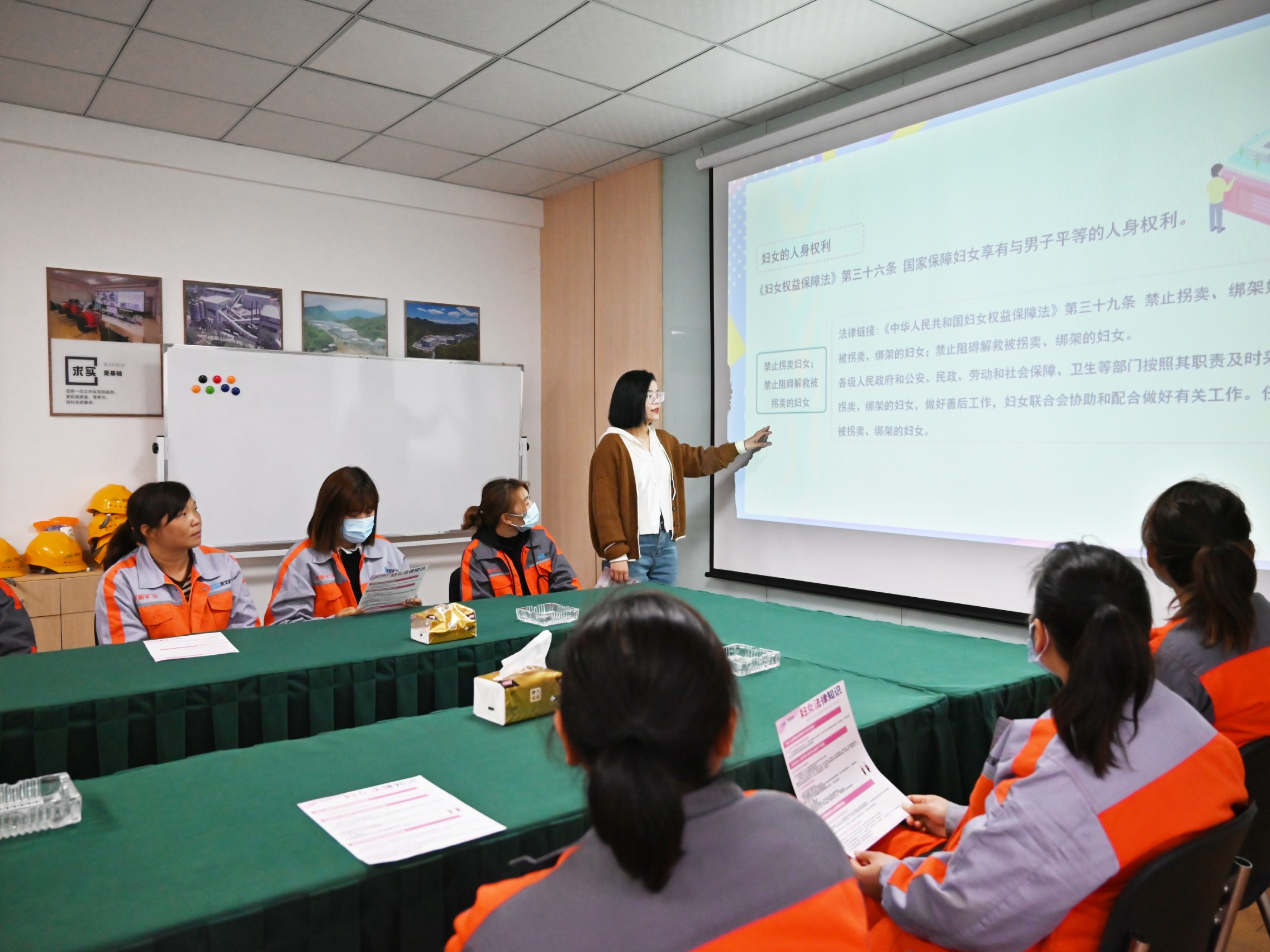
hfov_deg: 67.3
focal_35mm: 26
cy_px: 476
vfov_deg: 53.1
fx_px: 954
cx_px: 640
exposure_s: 1/400
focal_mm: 24
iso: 3200
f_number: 4
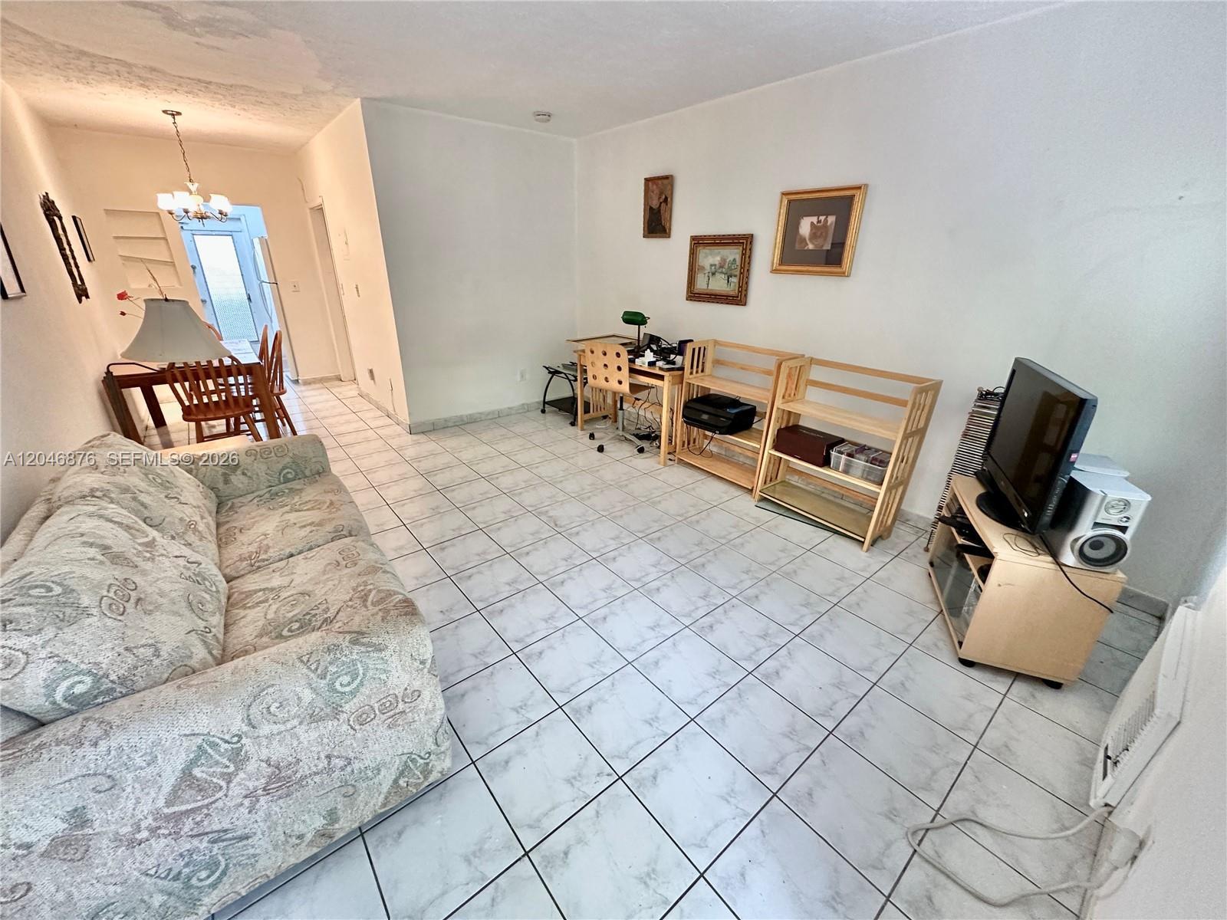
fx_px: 496
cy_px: 460
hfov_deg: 102.1
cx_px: 614
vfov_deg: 85.7
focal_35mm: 14
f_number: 2.2
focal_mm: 2.22
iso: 320
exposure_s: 1/120
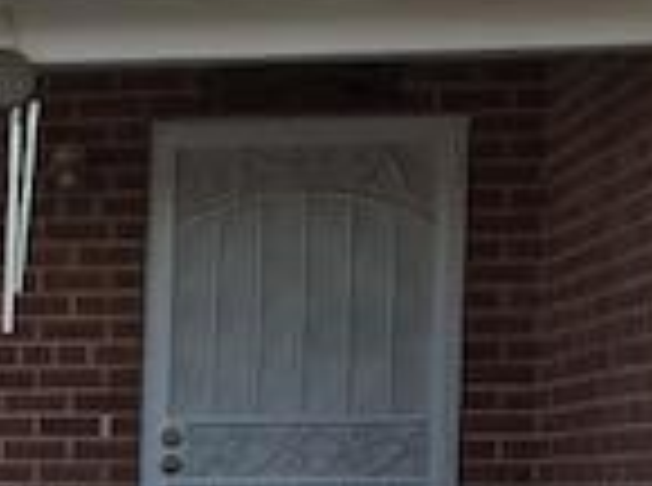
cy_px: 693
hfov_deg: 14.6
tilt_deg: -4.5
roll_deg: -0.1
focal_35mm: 124
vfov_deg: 11.5
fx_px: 2330
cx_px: -382
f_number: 1.8
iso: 20
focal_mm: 3.99
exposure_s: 1/791
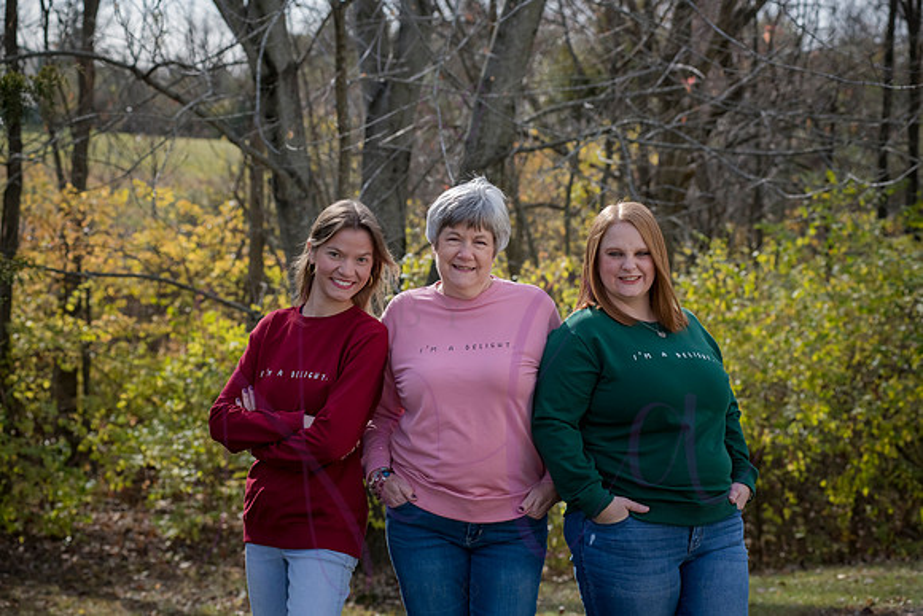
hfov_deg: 22.1
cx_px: 462
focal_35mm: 92
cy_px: 308
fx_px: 2359
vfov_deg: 14.9
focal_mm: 92
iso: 400
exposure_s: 1/800
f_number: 5.6
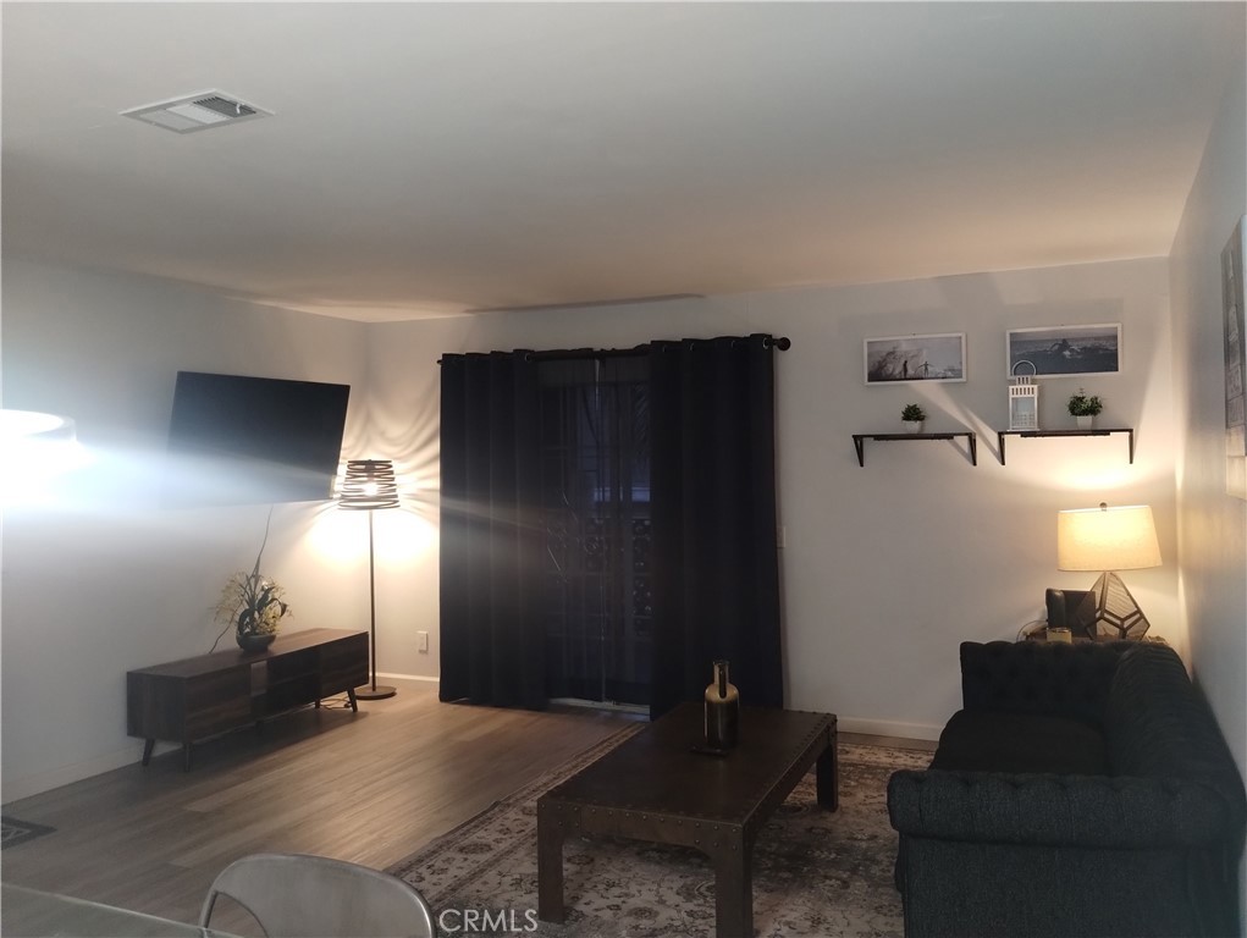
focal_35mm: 28
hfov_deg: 63.4
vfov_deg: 49.8
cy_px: 469
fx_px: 1010
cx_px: 624
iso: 1078
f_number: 1.8
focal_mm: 4.27
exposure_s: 1/30
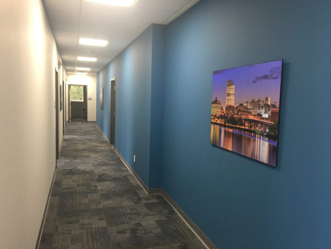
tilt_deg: -4.6
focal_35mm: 29
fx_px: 277
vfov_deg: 48.2
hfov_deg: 61.7
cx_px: 166
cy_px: 124
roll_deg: -1.7
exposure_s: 1/30
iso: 100
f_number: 2.2
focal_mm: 4.15
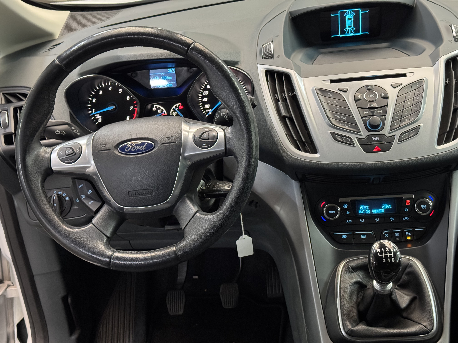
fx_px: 635
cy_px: 172
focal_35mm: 48
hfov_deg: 39.7
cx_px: 229
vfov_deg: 30.3
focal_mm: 6.76
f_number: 1.78
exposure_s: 1/25
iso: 500
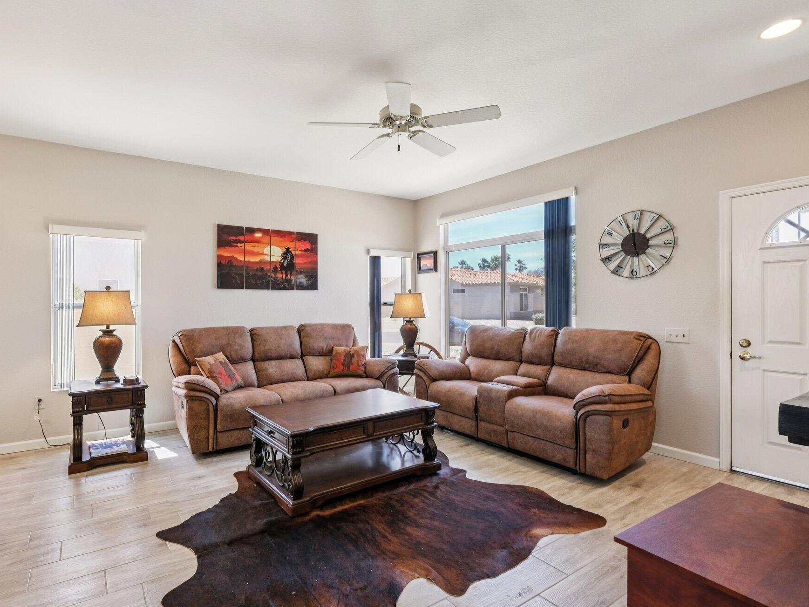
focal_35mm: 17
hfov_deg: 90.3
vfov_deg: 74.7
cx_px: 341
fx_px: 397
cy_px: 305
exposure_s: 1/13
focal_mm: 10
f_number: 8
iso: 400
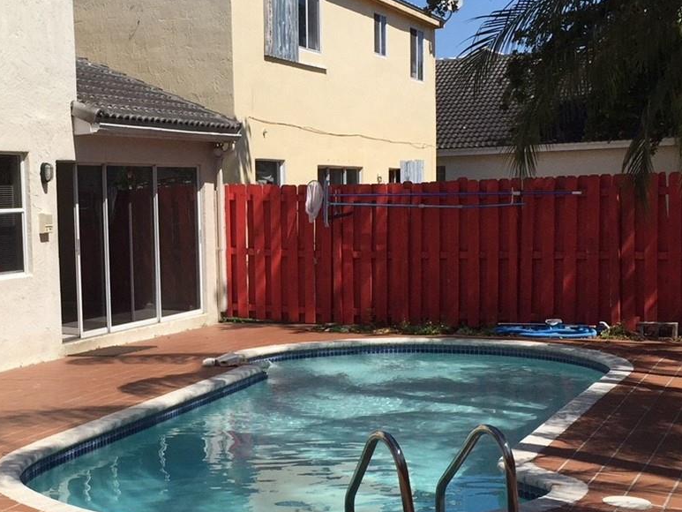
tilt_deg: -4.9
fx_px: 1182
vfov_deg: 24.3
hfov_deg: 31.7
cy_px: 328
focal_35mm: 60
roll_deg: +0.5
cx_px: 178
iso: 32
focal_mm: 4.15
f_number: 2.2
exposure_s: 1/4405
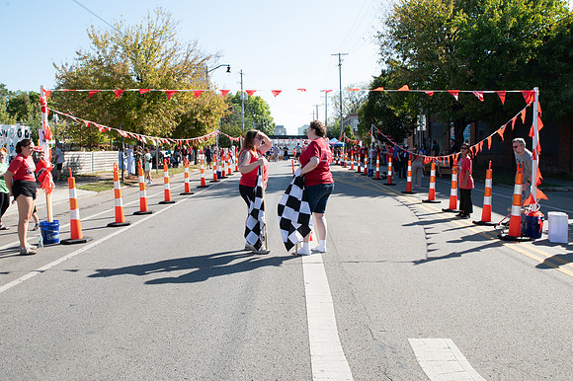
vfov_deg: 42.1
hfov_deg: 60.1
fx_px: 495
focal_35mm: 31
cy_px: 178
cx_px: 291
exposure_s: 1/200
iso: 250
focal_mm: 24
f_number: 10
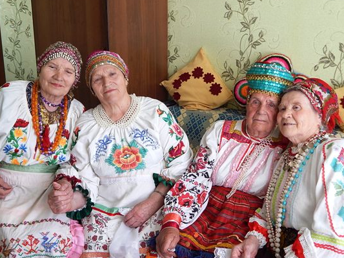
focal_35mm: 42
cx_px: 159
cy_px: 135
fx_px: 417
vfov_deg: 34.4
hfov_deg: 44.7
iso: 160
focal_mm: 6.1
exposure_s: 1/30
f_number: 3.3
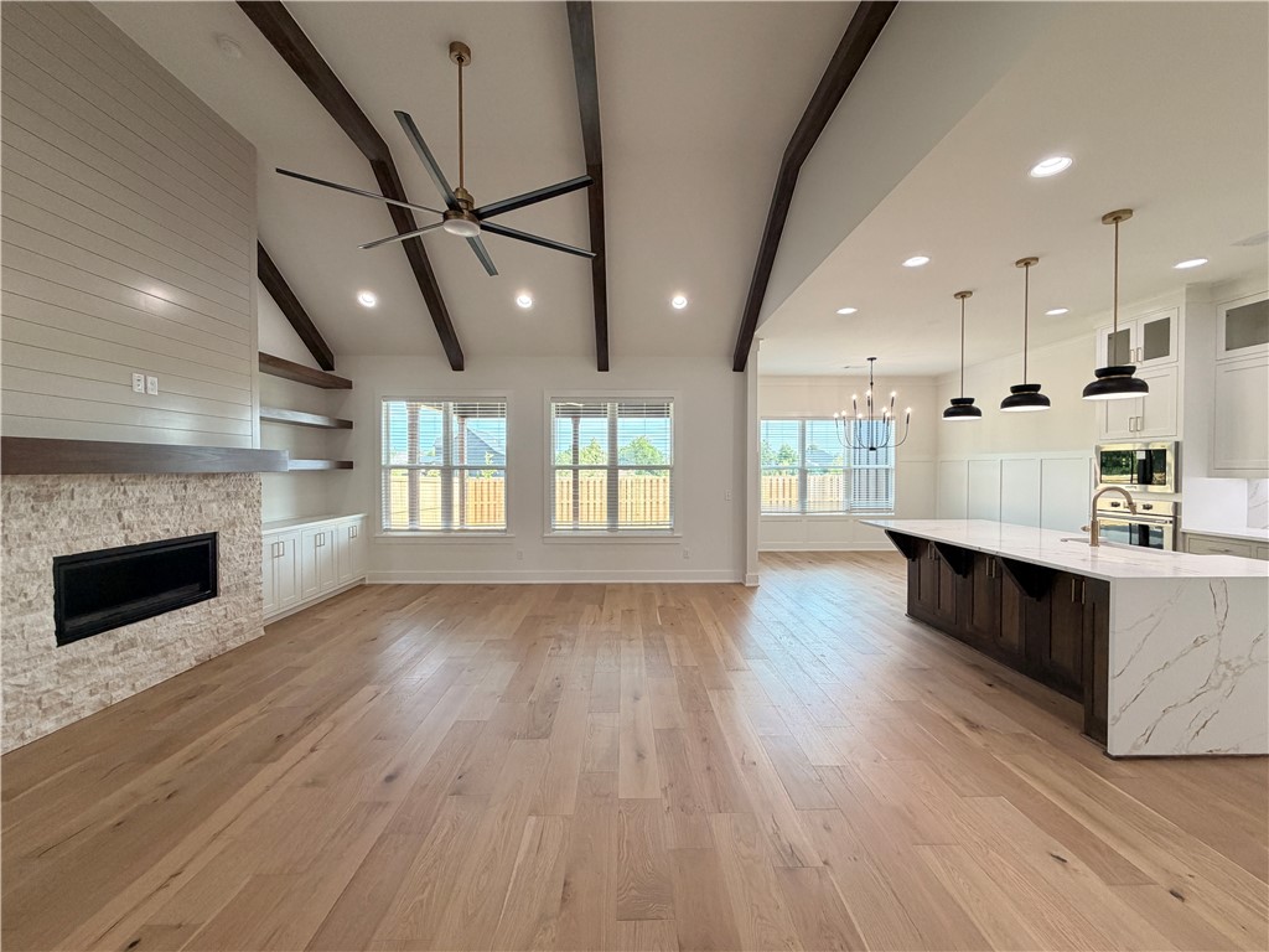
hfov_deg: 102.1
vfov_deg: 85.7
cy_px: 476
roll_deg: +0.2
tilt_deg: -0.5
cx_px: 634
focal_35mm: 14
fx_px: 513
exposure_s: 1/120
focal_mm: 2.22
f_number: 2.2
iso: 200
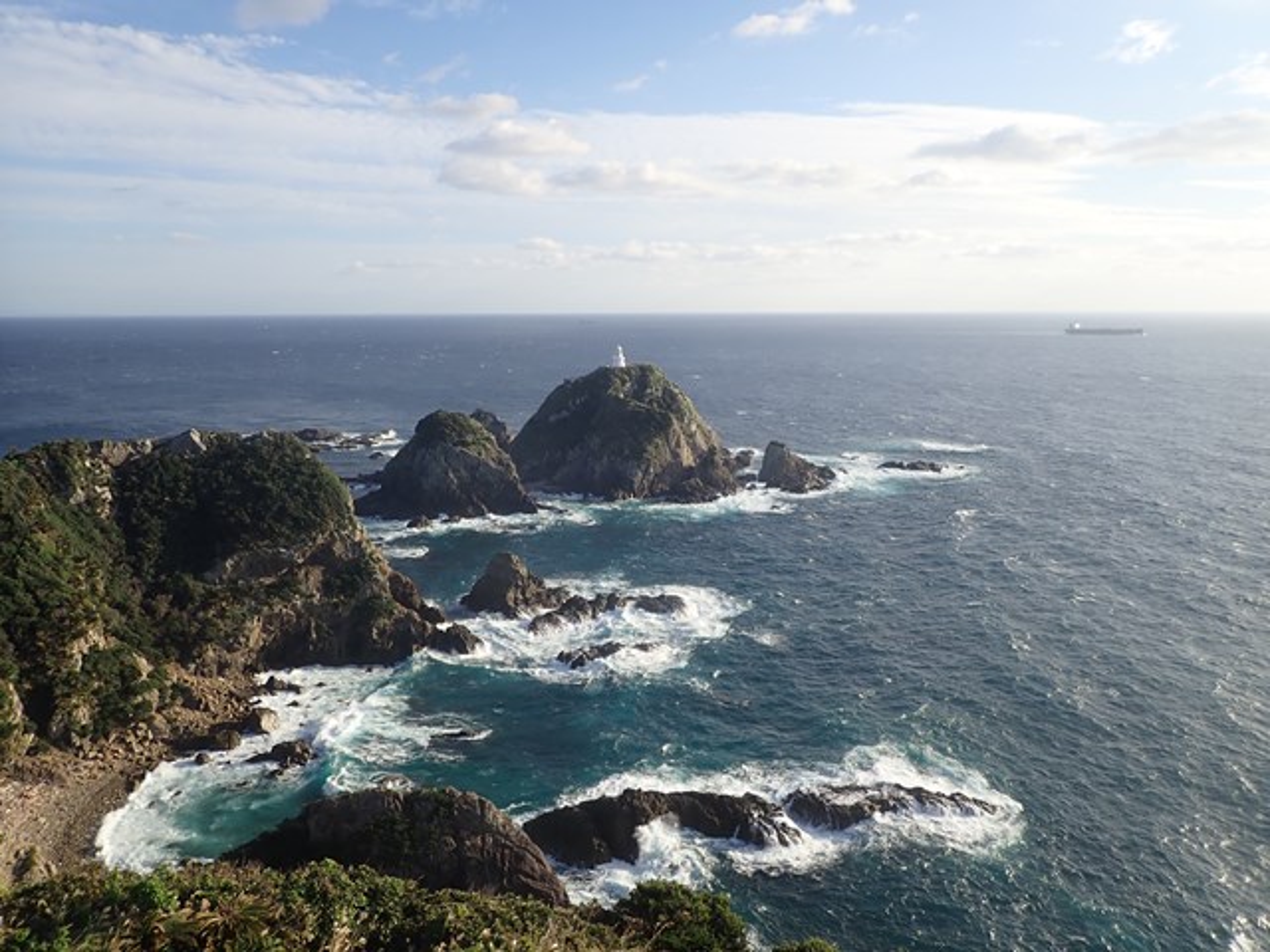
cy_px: 476
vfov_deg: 54.9
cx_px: 635
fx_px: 917
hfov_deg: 69.4
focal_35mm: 25
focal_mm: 4.5
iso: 100
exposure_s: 1/1000
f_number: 2.8
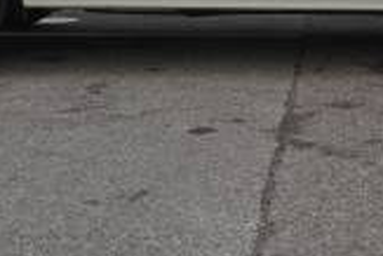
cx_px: 369
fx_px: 1693
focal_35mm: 159
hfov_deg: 12.8
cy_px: -202
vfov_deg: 8.3
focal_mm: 27
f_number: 5.6
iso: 100
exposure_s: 1/100
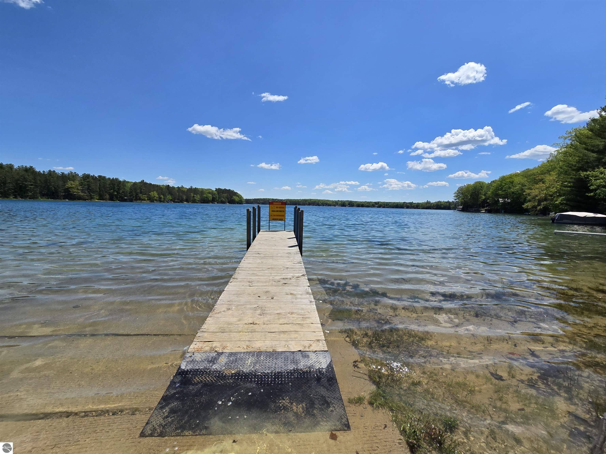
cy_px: 227
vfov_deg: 89.9
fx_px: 228
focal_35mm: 13
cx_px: 303
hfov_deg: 106.2
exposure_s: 1/3264
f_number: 2.2
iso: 50
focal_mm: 2.2
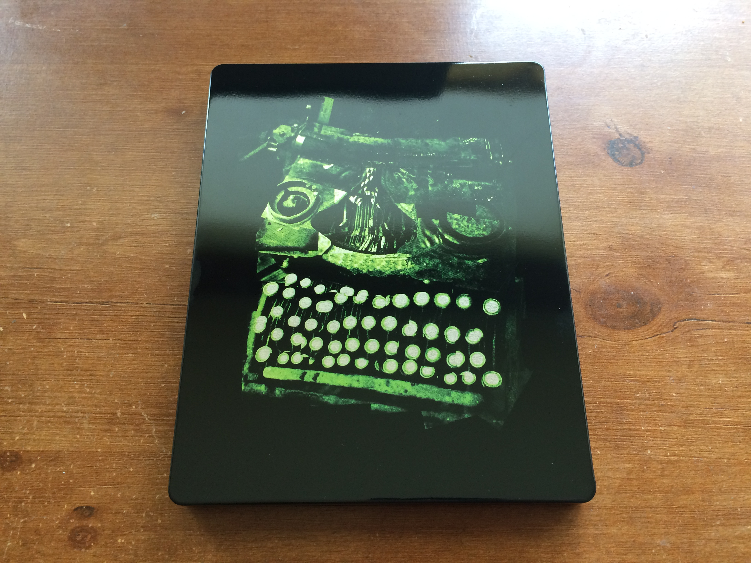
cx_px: 376
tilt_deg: -69.6
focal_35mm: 29
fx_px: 629
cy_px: 282
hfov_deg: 61.7
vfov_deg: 48.2
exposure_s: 1/30
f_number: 2.2
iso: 50
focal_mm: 4.15
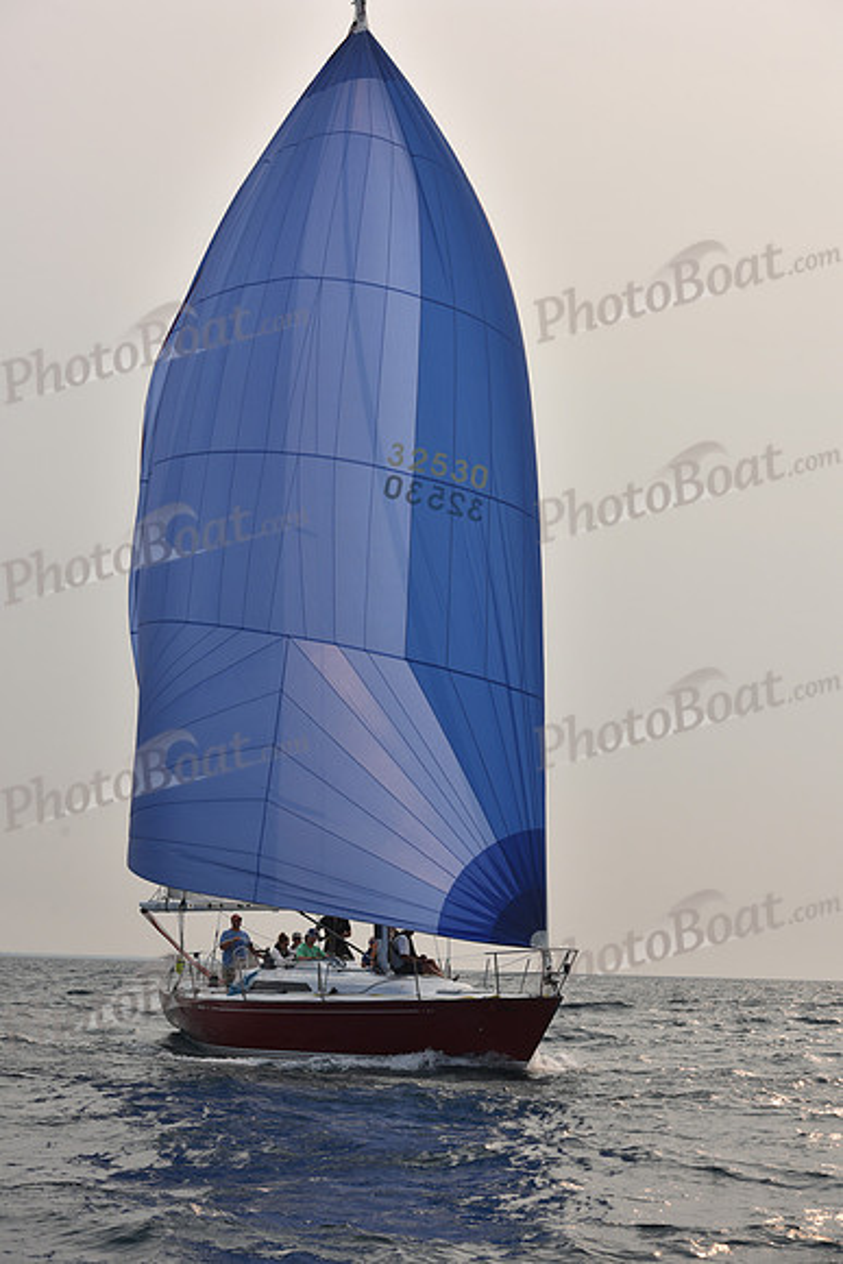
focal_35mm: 70
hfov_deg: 19.5
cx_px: 422
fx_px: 2457
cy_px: 632
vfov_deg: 28.8
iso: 250
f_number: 8
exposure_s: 1/1000
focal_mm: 70
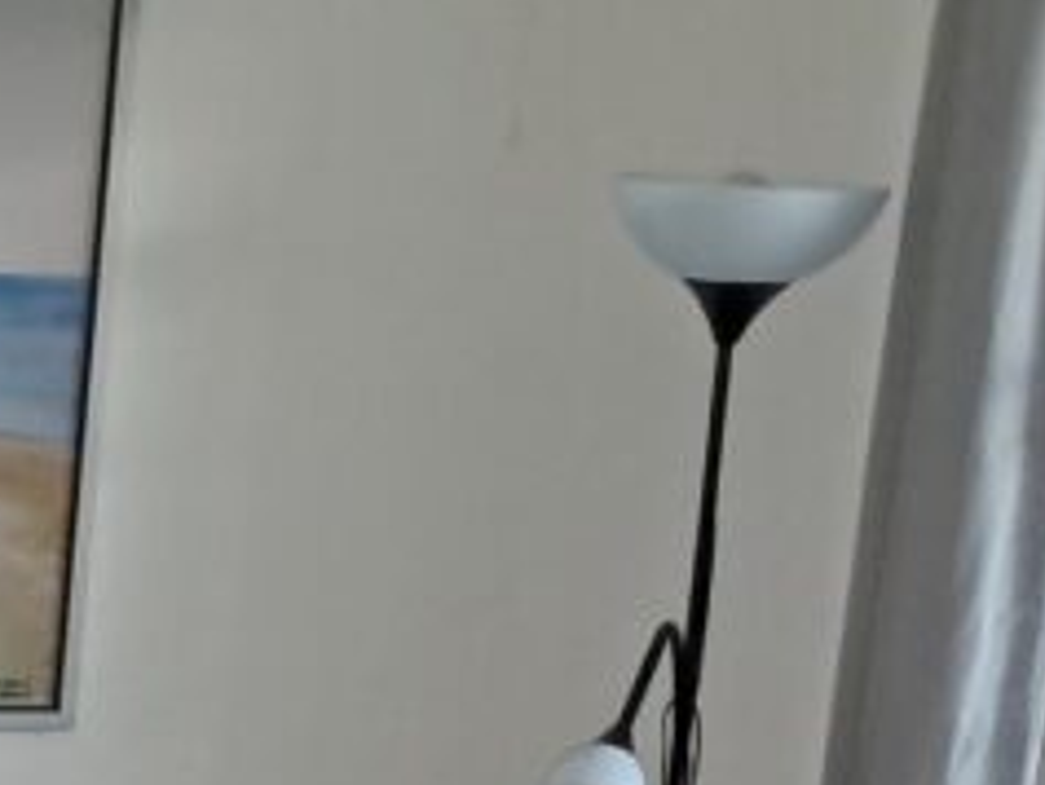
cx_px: -564
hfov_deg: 16.4
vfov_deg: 12.9
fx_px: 3262
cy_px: 1230
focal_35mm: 108
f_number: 1.8
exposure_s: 1/20
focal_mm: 4.65
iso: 320
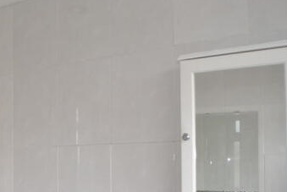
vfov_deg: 25.5
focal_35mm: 52
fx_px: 415
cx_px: 74
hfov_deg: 37.3
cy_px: 161
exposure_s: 1/20
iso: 100
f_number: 4
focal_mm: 18
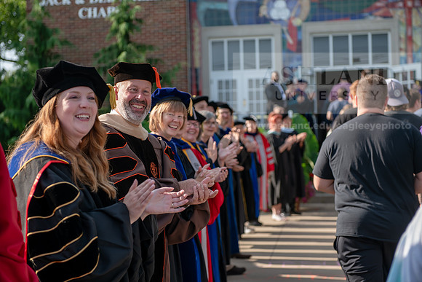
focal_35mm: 70
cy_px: 141
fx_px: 821
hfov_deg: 28.8
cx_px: 211
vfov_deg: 19.5
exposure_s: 1/320
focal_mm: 70
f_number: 3.5
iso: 100
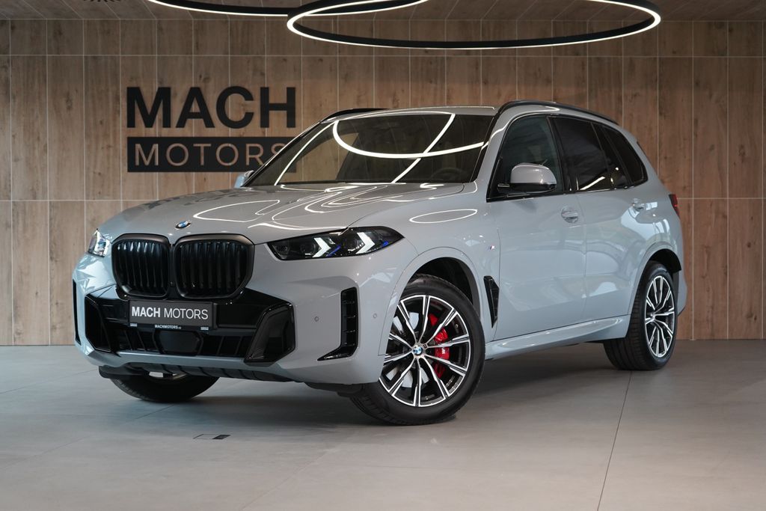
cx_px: 383
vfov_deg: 21.9
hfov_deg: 32.4
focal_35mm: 62
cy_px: 256
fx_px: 1319
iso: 3200
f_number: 5.6
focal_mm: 62
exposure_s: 1/160
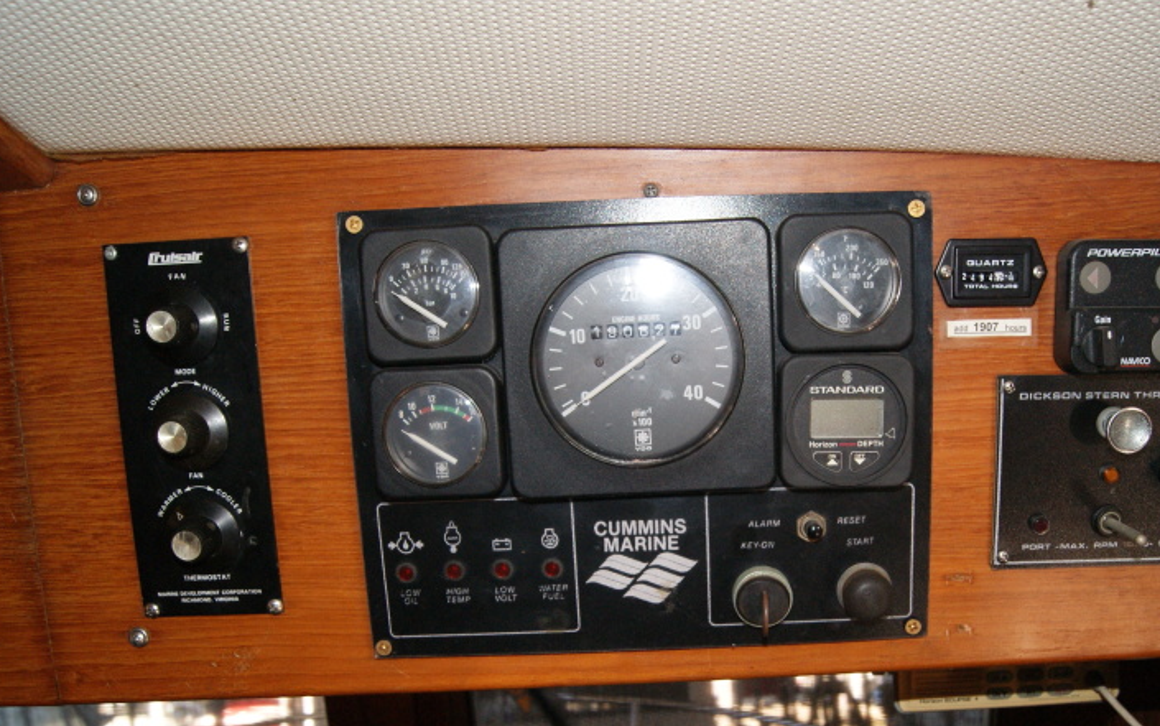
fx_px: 1107
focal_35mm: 35
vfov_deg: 36.3
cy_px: 403
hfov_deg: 55.0
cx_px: 686
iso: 400
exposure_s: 1/60
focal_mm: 18
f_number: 5.6
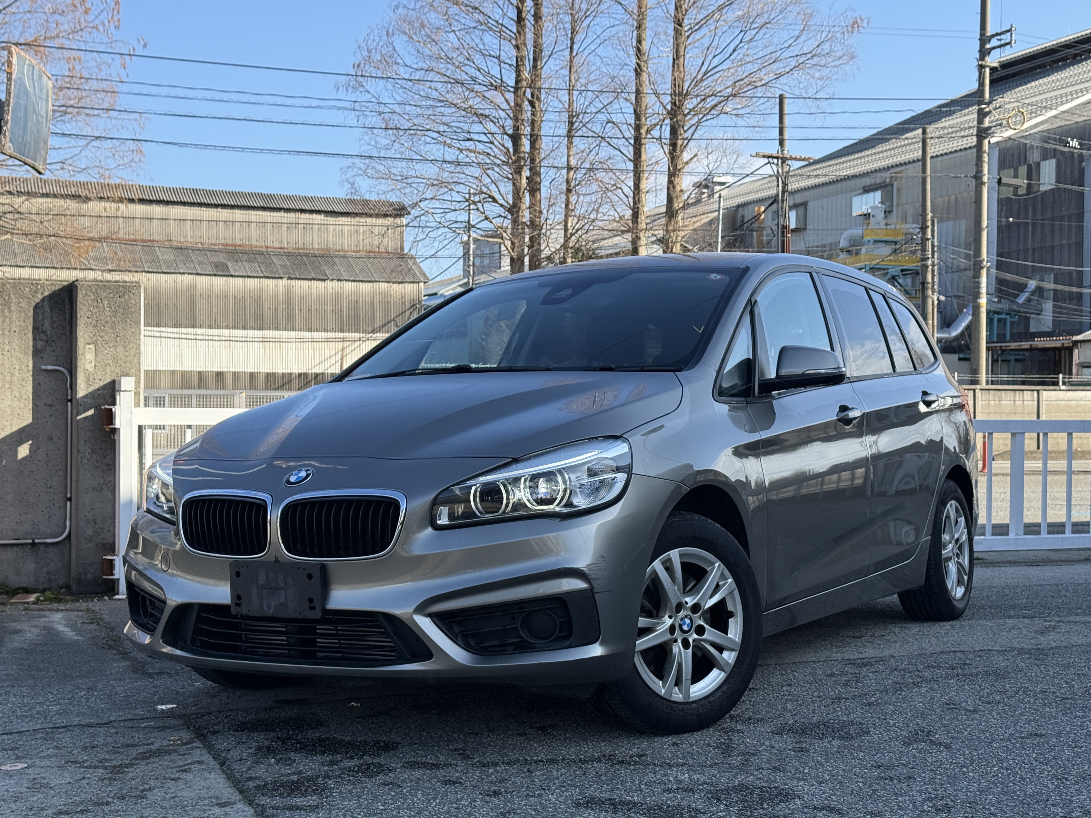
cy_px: 409
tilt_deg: -0.1
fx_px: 1513
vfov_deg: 30.3
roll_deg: -0.2
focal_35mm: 48
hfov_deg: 39.7
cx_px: 546
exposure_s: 1/2494
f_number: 1.78
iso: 80
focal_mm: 6.76
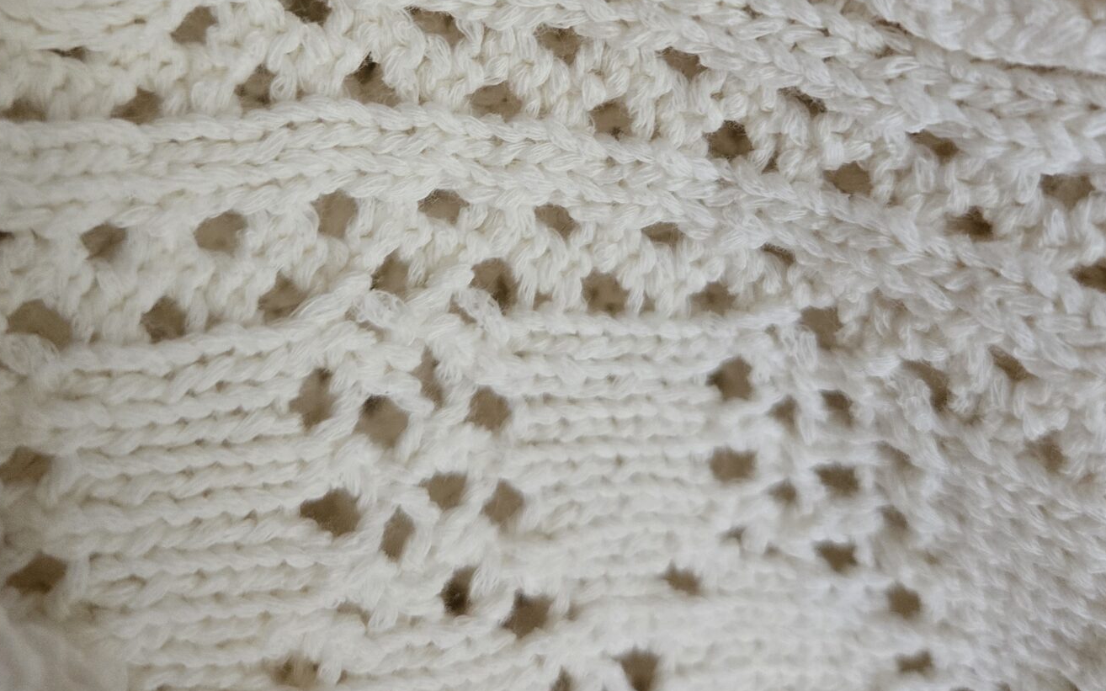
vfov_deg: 32.6
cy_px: 136
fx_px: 1145
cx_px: 540
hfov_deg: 51.5
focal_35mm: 38
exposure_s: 1/120
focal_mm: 5.4
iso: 1000
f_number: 1.8
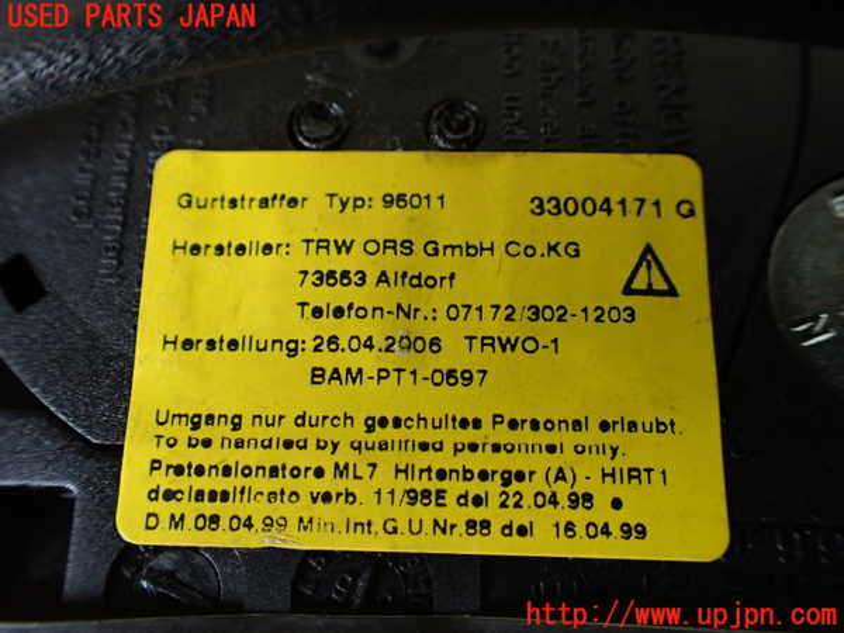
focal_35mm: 30
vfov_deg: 46.8
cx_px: 422
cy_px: 316
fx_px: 731
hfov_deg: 60.0
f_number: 2.3
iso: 400
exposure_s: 1/125
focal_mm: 5.4
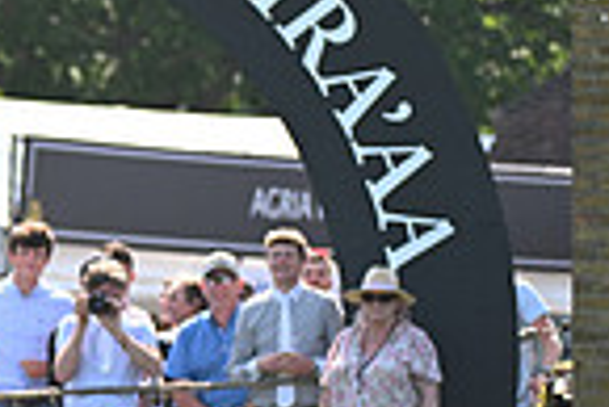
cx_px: -592
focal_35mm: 798
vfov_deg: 1.7
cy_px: 199
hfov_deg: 2.6
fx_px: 13513
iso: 640
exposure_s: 1/1250
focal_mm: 200
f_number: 4.5
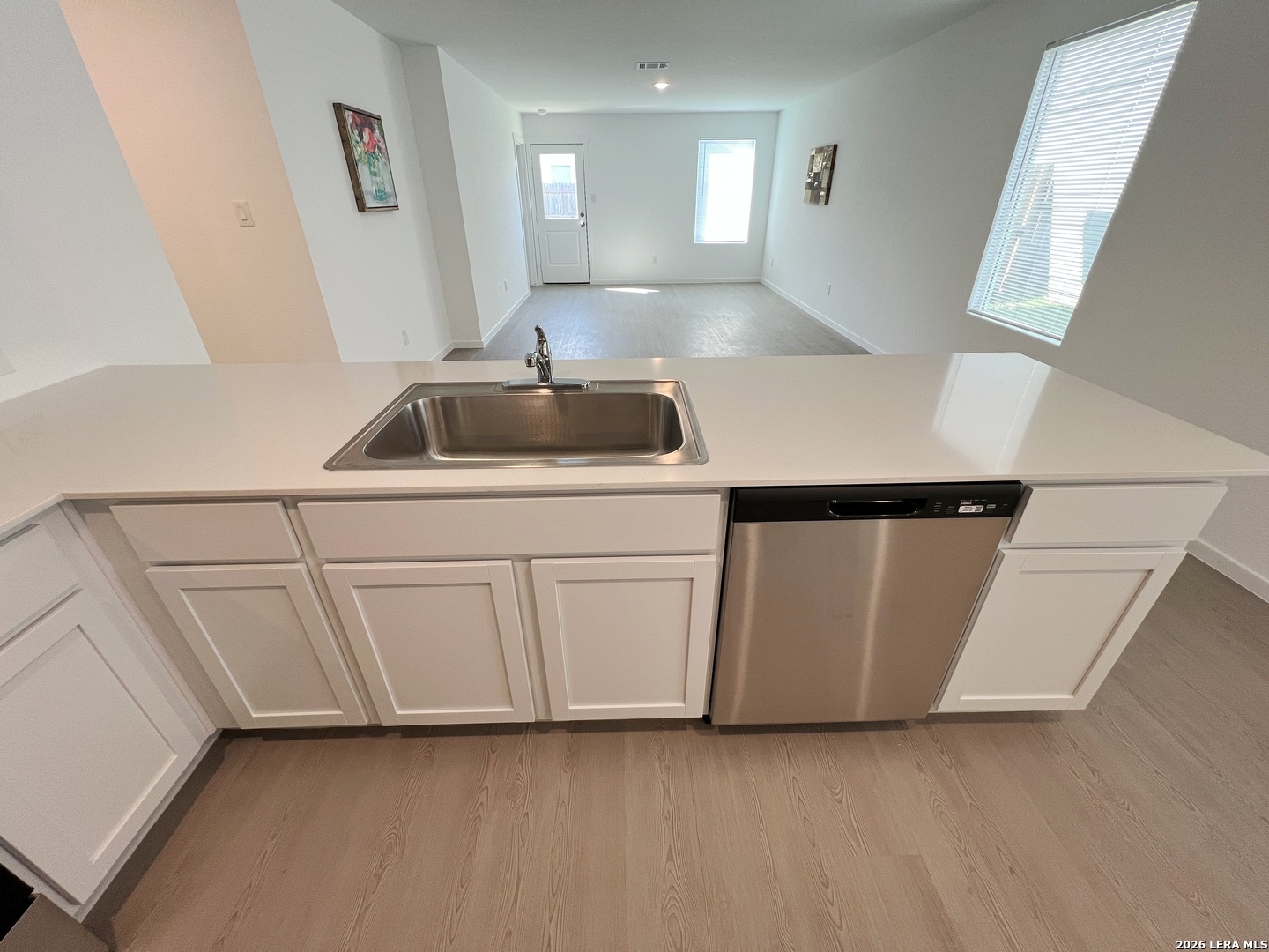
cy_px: 476
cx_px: 634
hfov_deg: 106.2
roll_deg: +0.5
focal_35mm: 13
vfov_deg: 89.9
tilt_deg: -29.8
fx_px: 477
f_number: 1.8
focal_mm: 1.57
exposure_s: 1/120
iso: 125
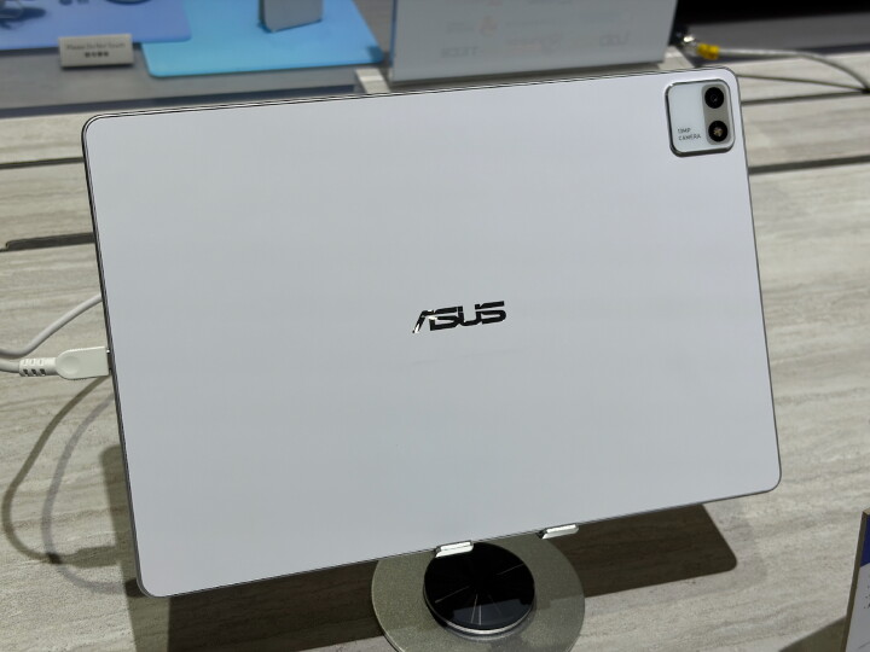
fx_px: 1307
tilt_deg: -37.2
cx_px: 435
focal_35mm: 52
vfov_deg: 28.0
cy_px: 326
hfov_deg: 36.8
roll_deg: -6.3
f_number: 1.6
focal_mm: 5.96
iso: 64
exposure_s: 1/1099
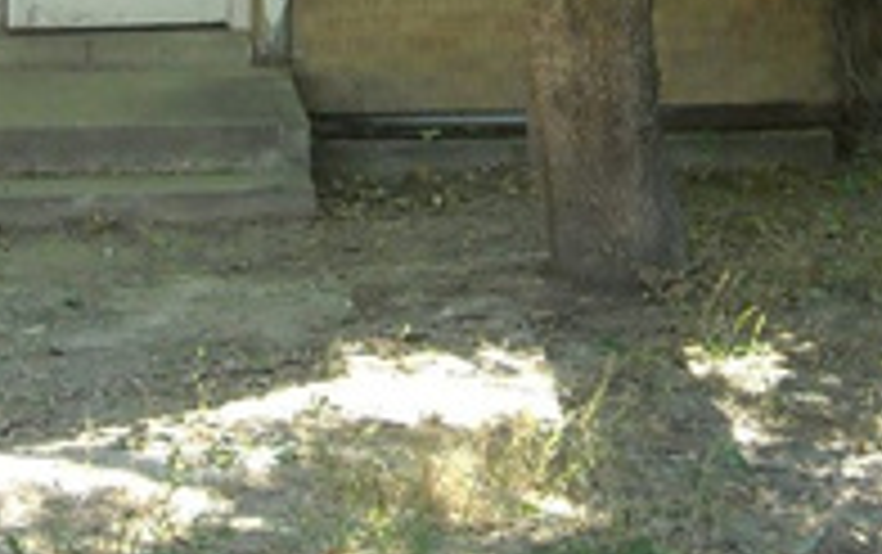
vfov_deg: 10.5
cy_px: -288
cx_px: 220
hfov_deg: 17.1
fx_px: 2912
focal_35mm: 121
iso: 237
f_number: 2.8
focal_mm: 5.7
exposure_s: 1/250
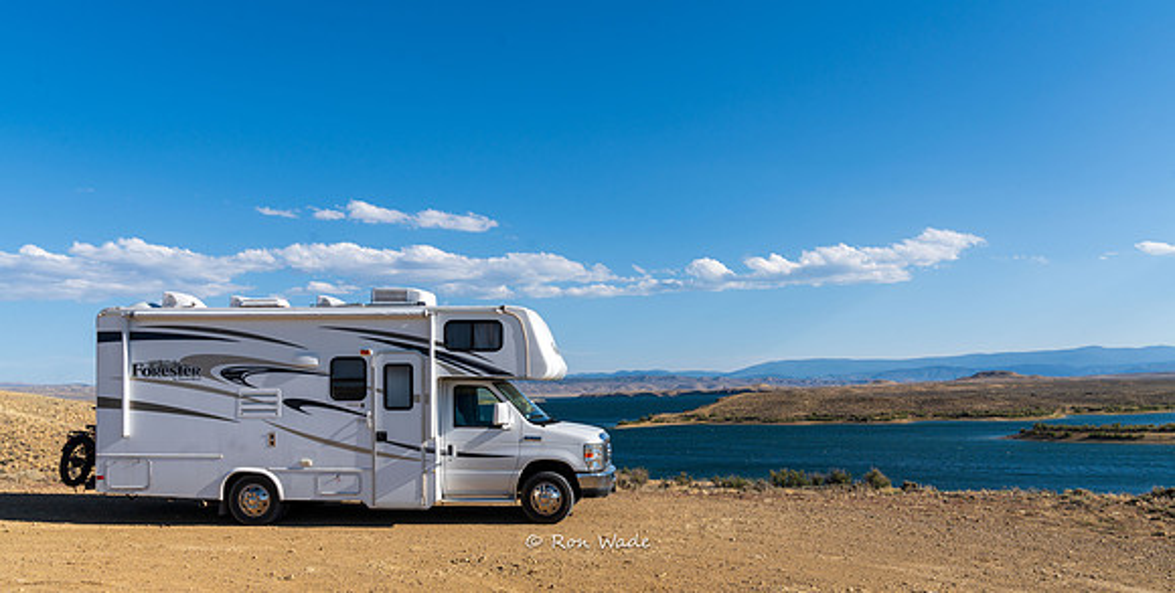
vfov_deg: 34.5
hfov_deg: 63.7
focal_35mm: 31
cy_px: 391
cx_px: 588
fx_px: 946
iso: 100
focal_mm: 29
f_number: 10
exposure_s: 1/250
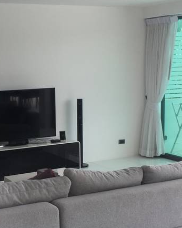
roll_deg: -0.4
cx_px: 35
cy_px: 131
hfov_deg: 22.5
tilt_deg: -9.1
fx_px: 451
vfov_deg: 28.3
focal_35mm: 67
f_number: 2.2
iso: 32
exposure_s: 1/252
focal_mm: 4.15
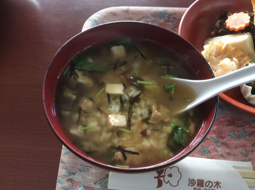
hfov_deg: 56.9
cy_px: 95
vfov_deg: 44.0
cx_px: 128
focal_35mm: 32
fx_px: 235
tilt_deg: -59.1
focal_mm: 3.3
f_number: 2.4
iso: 100
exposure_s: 1/24
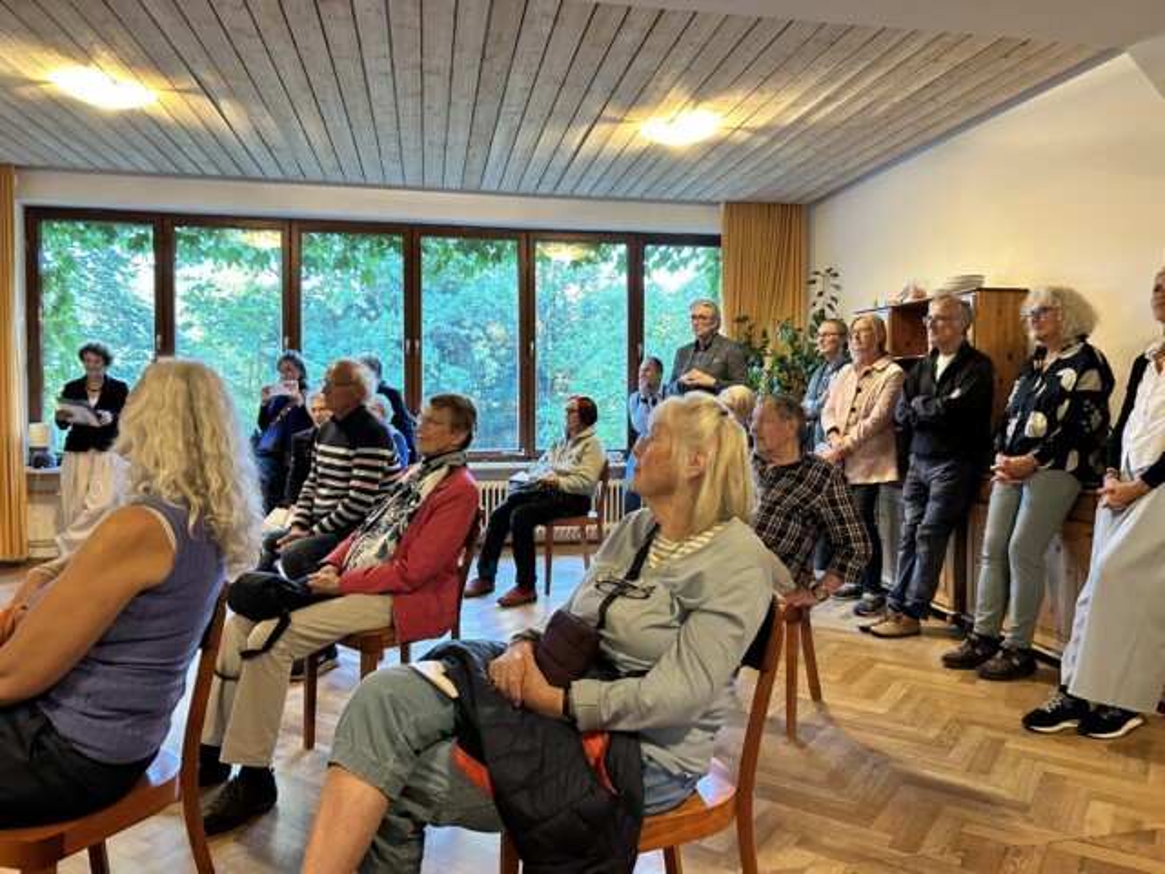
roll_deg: -0.7
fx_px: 875
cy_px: 437
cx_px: 582
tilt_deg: -1.6
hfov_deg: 67.3
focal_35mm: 26
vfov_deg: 53.1
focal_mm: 5.7
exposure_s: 1/60
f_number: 1.5
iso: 400
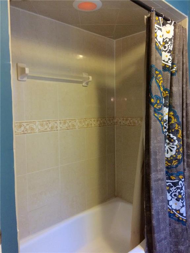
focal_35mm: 29
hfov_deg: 48.2
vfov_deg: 61.7
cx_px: 95
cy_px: 126
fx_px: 212
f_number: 2.2
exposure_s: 1/20
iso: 250
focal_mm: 4.15
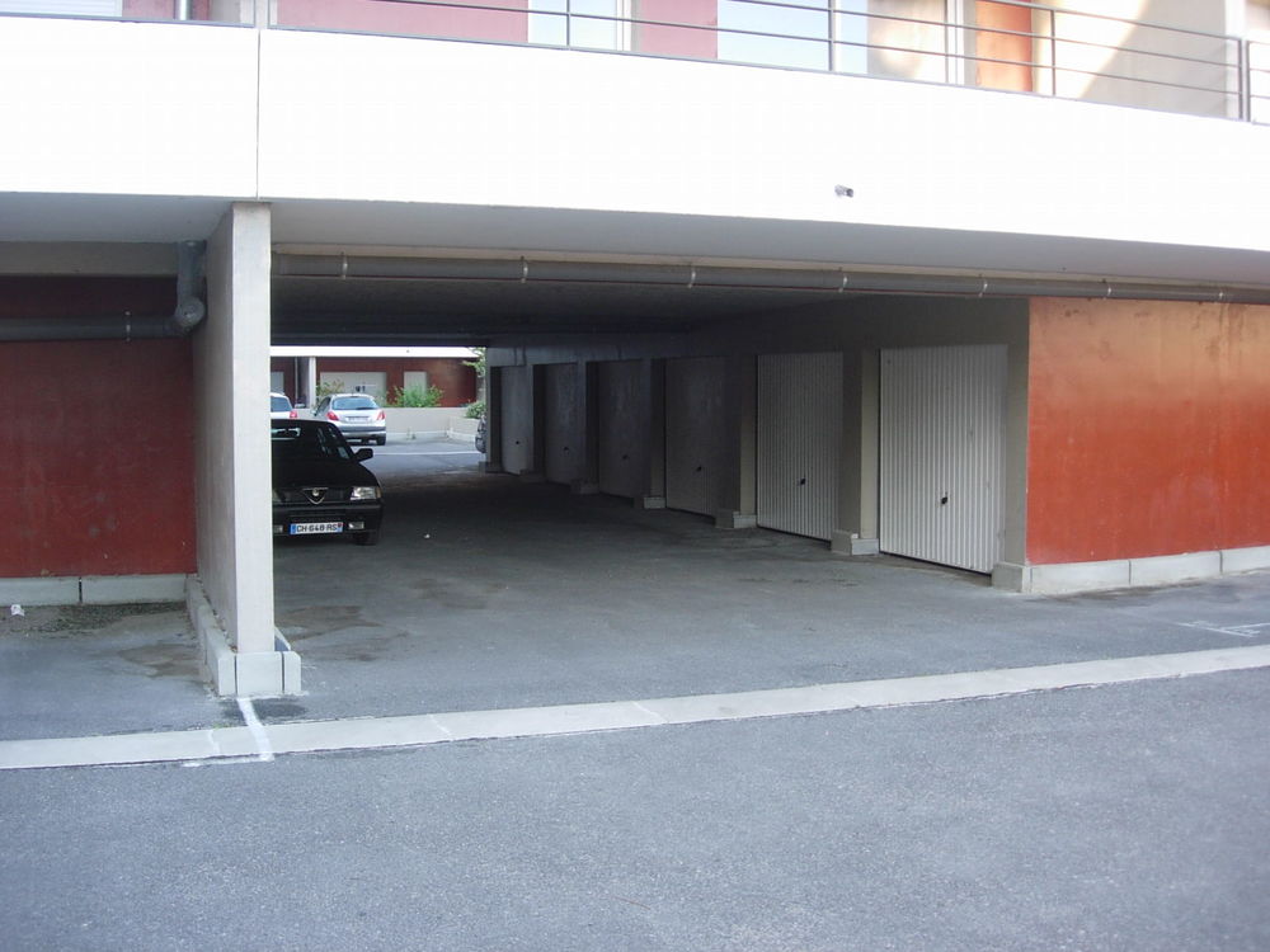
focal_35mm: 38
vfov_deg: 37.7
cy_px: 476
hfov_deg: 49.0
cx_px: 635
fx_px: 1394
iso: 64
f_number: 2.8
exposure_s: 1/50.7
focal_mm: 7.8
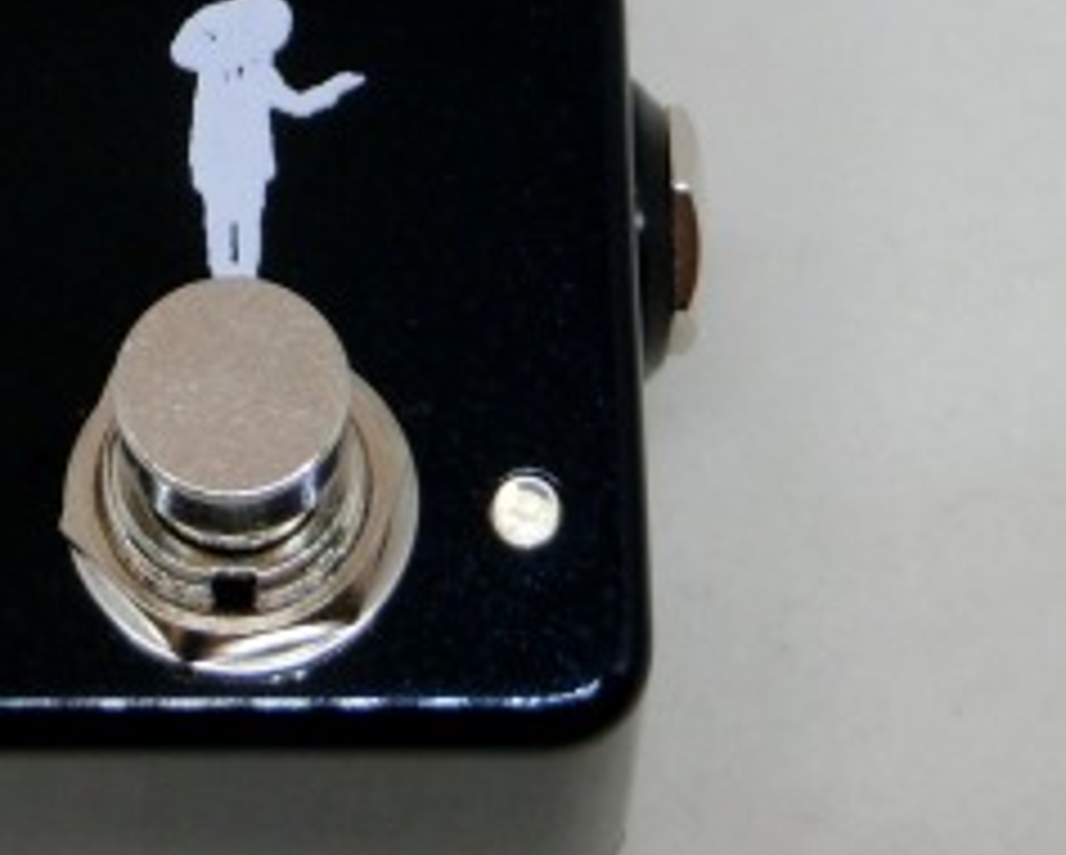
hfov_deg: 14.0
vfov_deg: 11.1
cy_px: -184
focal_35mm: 137
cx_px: 243
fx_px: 4326
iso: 200
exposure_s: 1/125
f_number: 4.7
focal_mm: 9.3
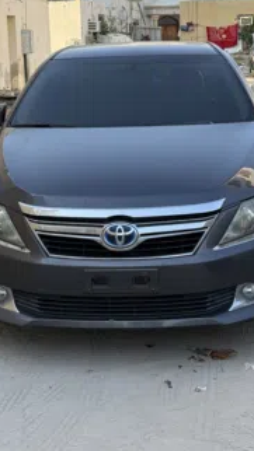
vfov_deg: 32.2
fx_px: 779
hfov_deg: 18.5
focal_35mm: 65
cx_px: 125
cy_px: 176
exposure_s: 1/1484
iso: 80
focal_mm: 6.76
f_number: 1.78
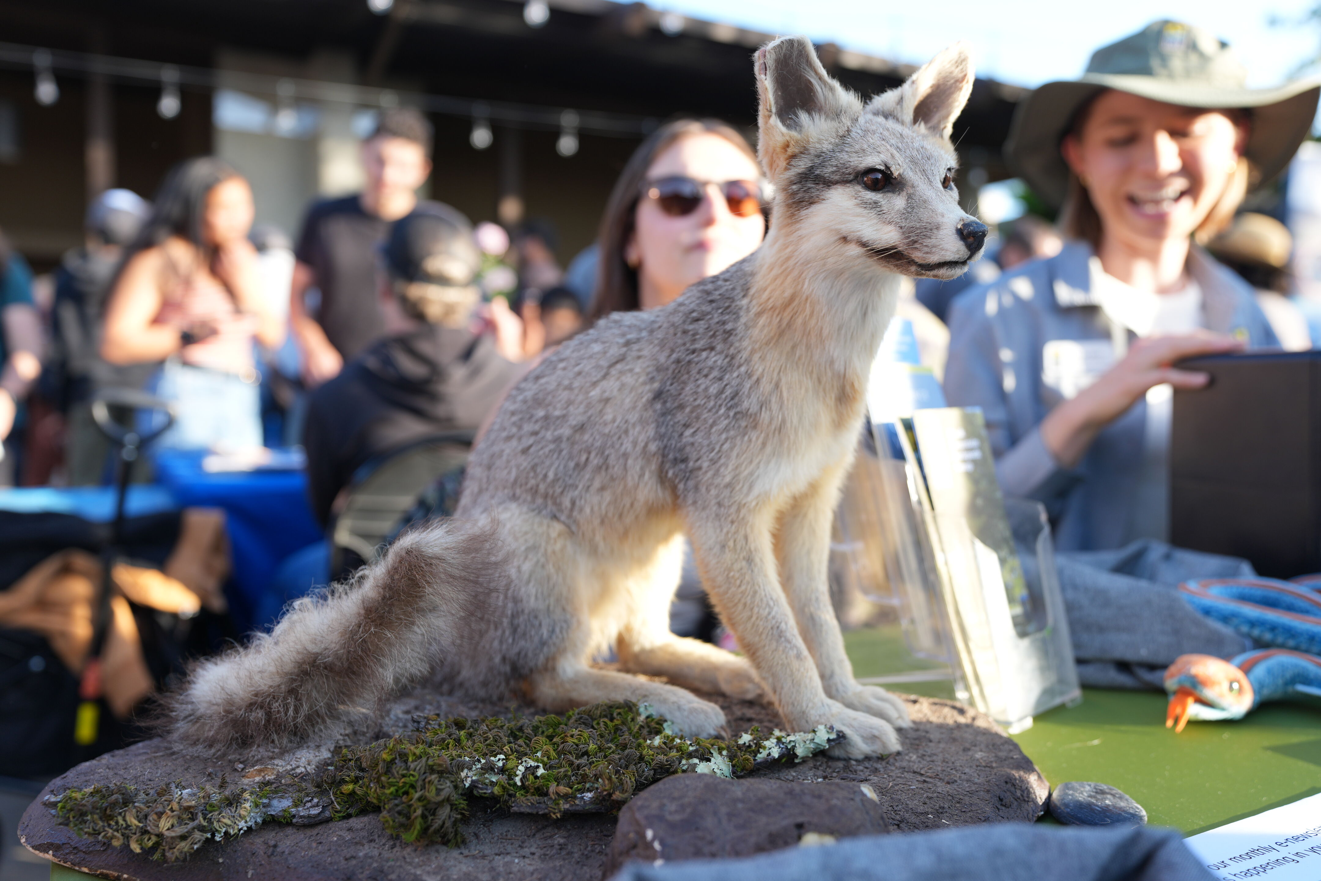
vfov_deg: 43.6
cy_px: 440
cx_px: 660
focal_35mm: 30
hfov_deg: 61.9
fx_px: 1101
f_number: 2.8
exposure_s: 1/320
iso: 160
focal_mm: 30
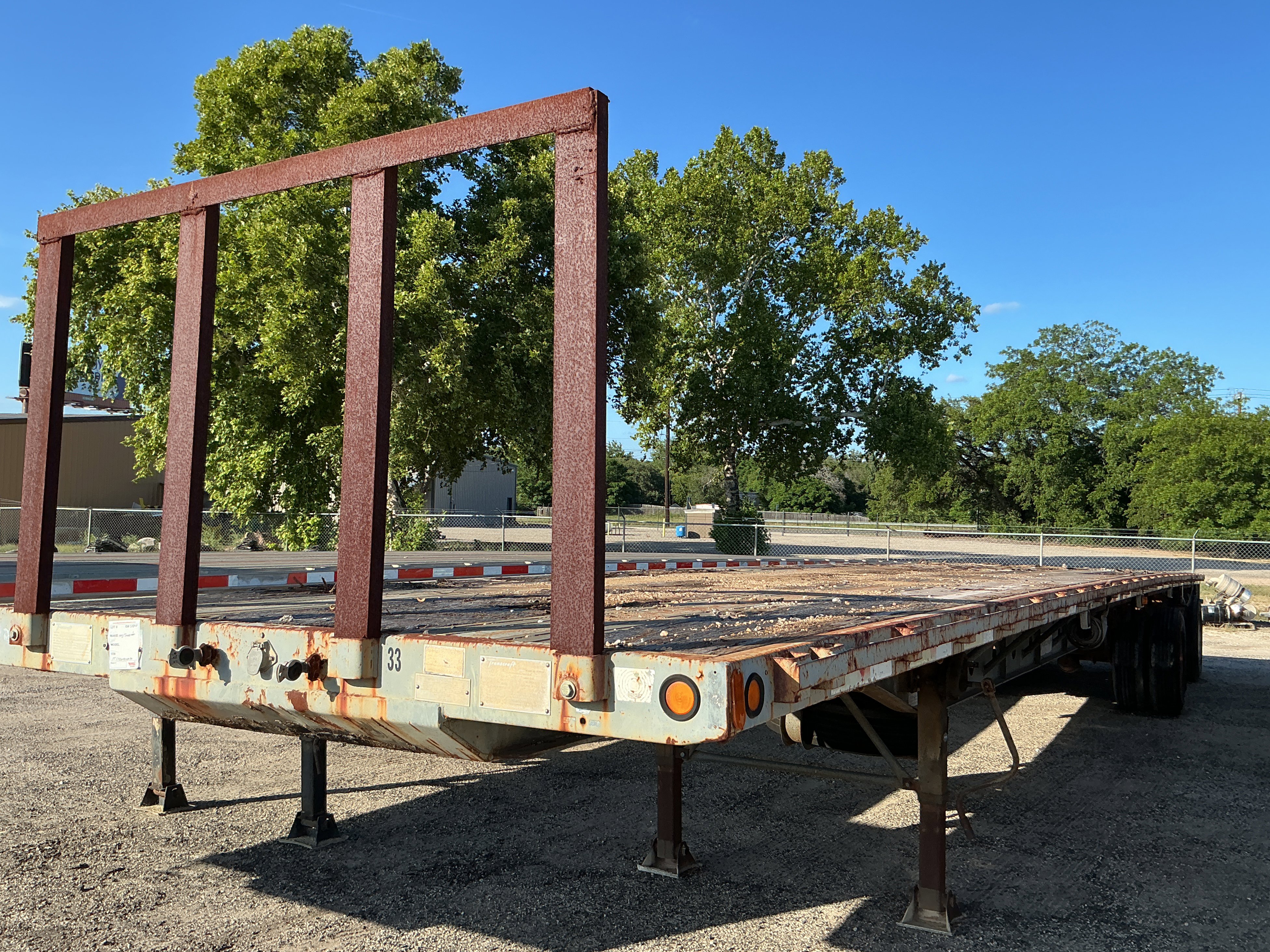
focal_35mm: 30
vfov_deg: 46.8
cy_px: 471
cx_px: 641
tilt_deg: +1.4
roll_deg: -0.2
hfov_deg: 60.0
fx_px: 1101
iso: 25
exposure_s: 1/929
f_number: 1.8
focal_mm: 3
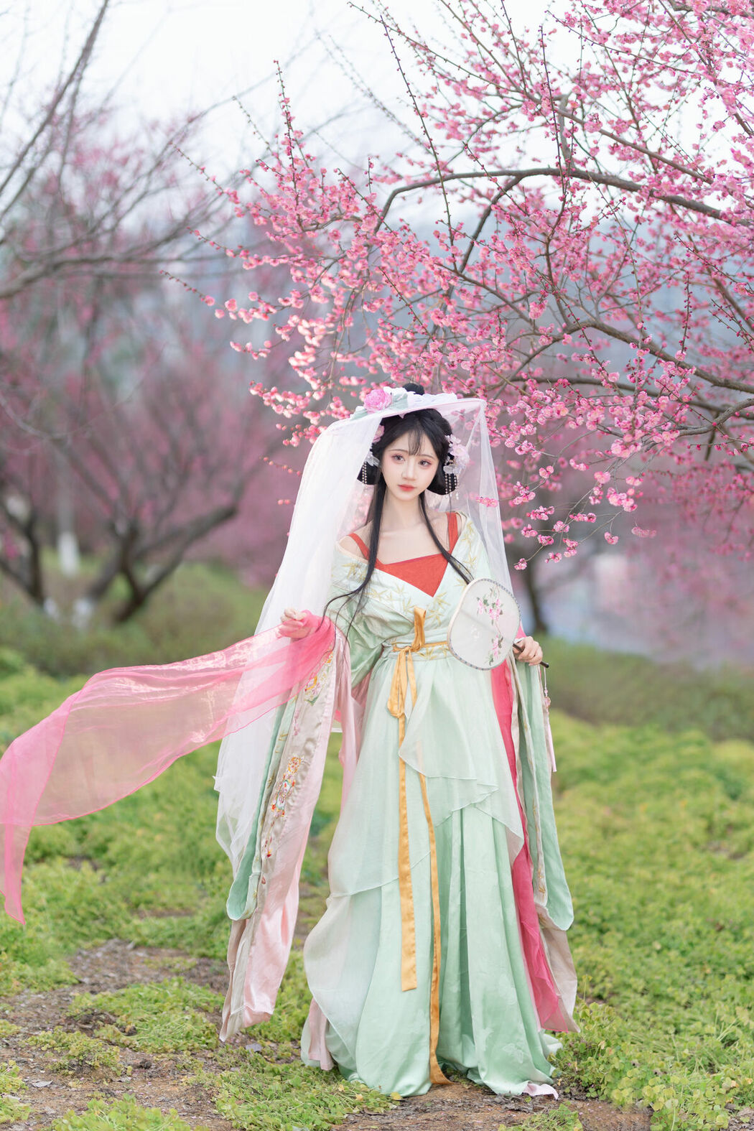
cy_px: 566
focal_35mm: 85
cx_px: 377
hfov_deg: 16.1
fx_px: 2670
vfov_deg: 23.9
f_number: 1.4
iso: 100
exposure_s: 1/500
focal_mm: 85
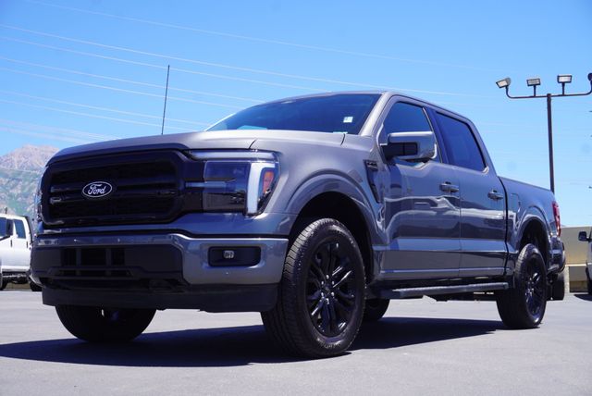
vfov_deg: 28.1
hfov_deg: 41.1
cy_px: 198
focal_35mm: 48
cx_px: 296
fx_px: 790
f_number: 9
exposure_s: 1/100
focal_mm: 32
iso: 100
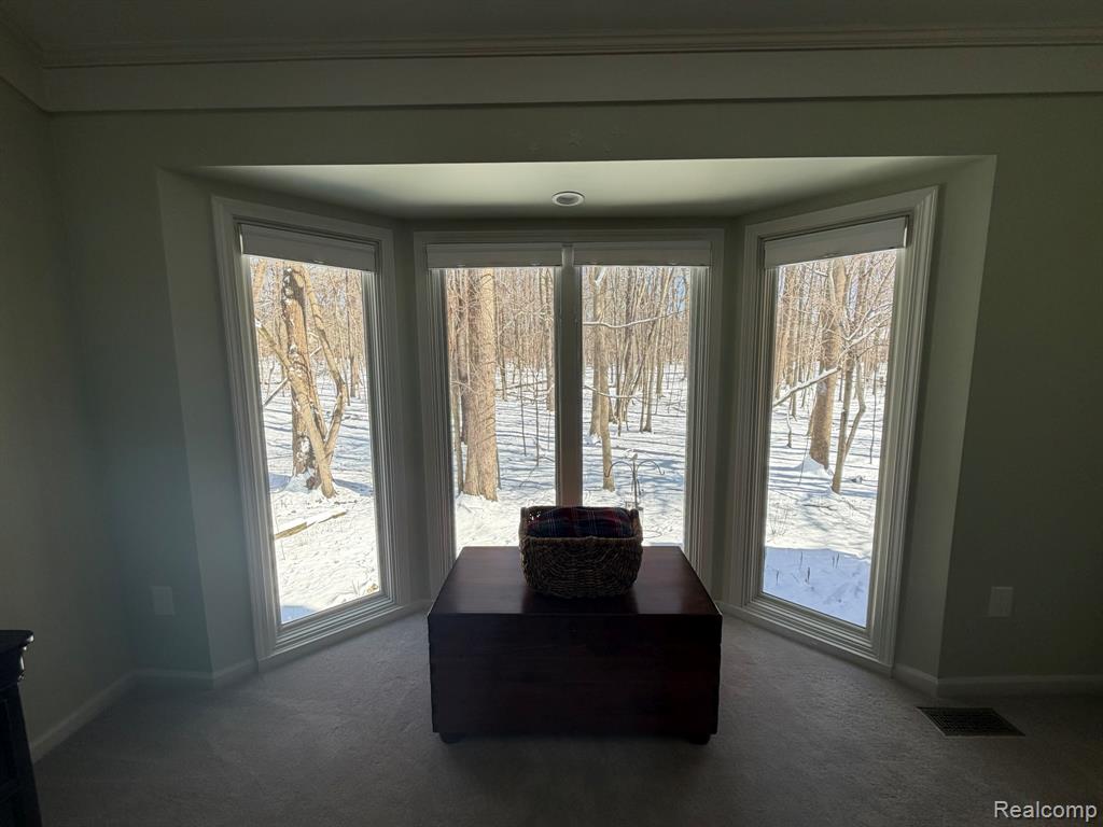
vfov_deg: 85.7
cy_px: 414
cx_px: 552
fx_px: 446
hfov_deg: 102.1
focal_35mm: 14
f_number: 2.2
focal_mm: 2.22
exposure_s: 1/297
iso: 50
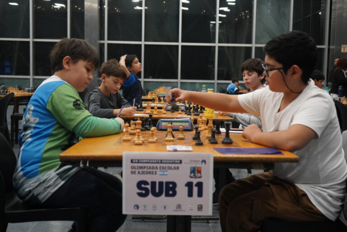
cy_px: 116
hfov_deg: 45.4
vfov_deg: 31.2
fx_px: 415
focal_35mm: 43
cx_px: 174
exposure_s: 1/160
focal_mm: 43
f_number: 4.5
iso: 6400
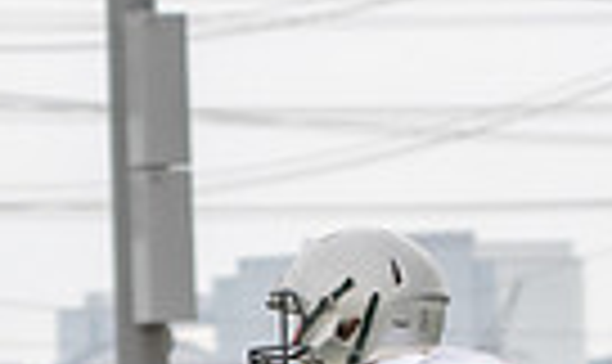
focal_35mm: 700
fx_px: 11524
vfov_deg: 1.8
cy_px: 871
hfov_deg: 3.0
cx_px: -133
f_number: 4.5
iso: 800
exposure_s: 1/1000
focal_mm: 100
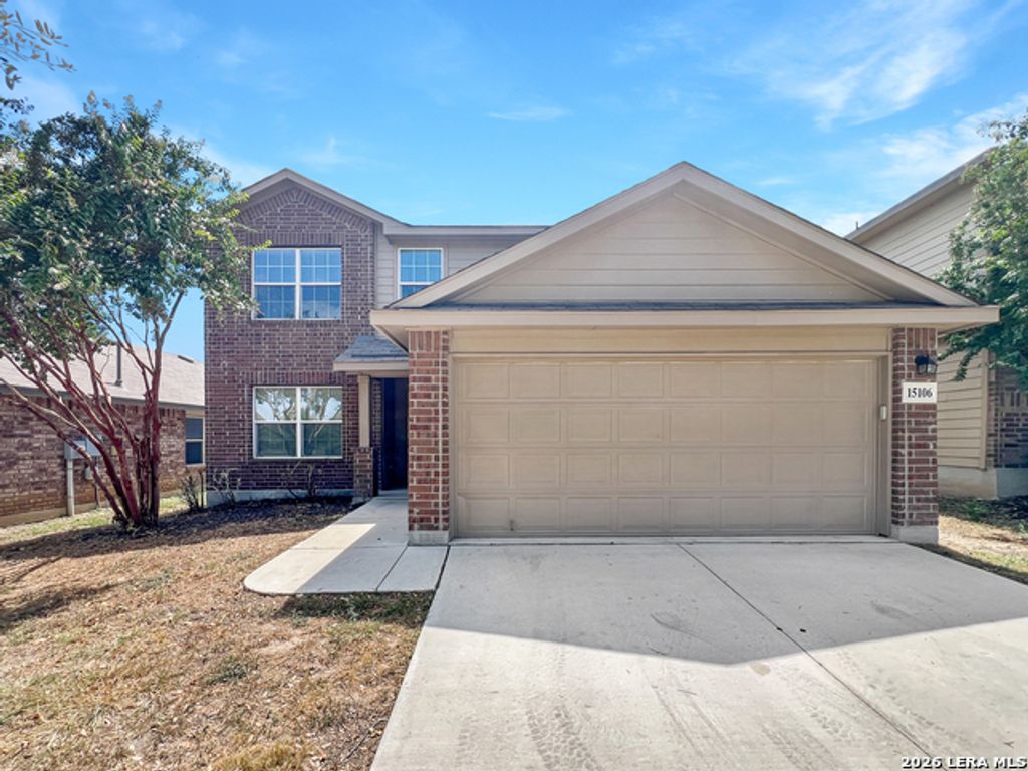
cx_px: 514
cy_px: 386
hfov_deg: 106.2
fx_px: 386
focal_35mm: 13
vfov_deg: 89.9
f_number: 1.8
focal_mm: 1.57
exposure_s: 1/750
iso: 32
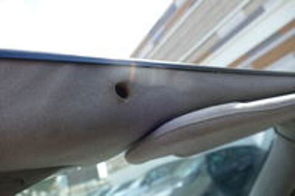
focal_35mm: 25
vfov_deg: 51.2
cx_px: 148
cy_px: 98
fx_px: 205
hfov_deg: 71.6
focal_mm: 9.12
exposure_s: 1/500
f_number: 2.8
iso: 125
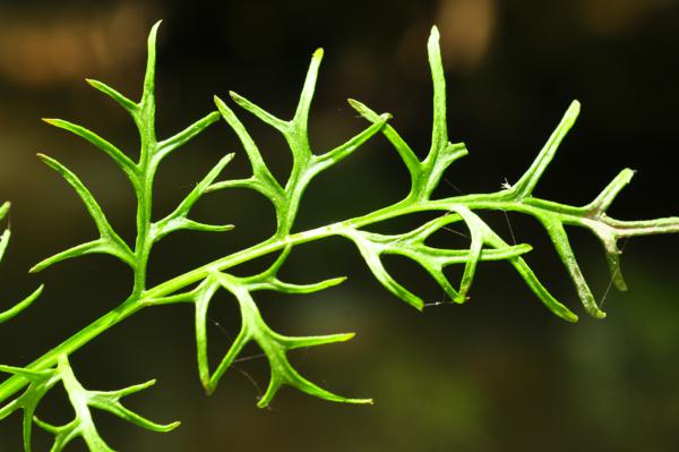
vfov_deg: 15.2
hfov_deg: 22.6
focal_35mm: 90
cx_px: 340
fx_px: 1696
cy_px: 226
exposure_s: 1/125
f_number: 8
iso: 250
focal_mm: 60
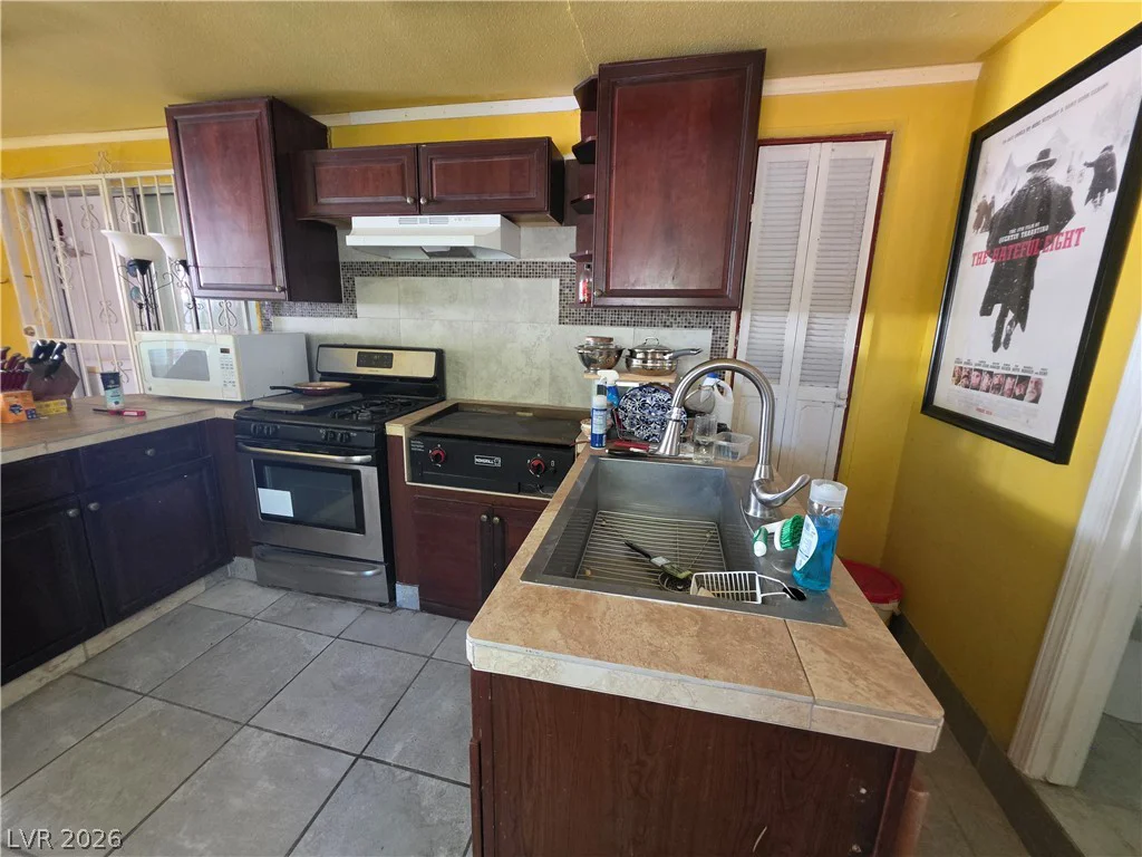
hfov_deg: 106.2
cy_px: 428
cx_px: 571
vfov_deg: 89.9
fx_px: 429
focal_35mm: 13
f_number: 1.9
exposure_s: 1/60
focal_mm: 2.2
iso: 800
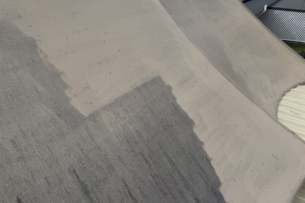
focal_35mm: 26
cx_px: 158
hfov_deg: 69.4
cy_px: 86
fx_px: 220
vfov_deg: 49.4
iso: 80
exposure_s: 1/5814
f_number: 1.78
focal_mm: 6.76
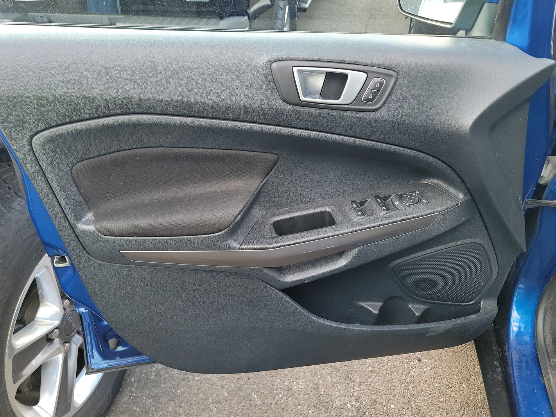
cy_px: 213
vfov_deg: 51.4
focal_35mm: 27
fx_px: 434
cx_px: 253
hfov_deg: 65.2
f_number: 1.8
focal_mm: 6.7
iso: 88
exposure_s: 1/59
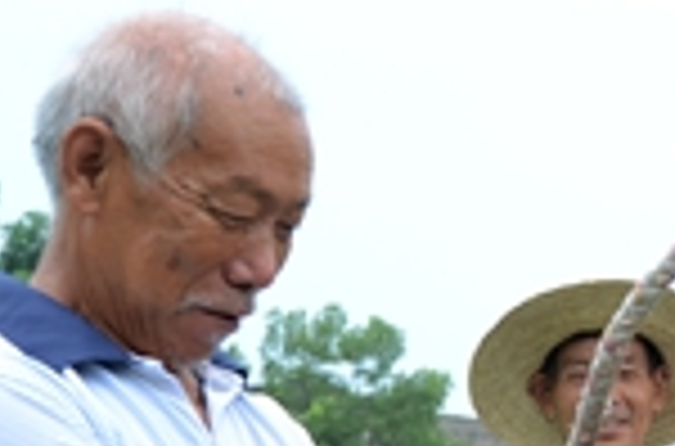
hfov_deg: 13.8
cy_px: 304
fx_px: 2617
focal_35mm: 140
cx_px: 994
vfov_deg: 9.7
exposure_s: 1/1600
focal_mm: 28
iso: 1100
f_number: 4.5
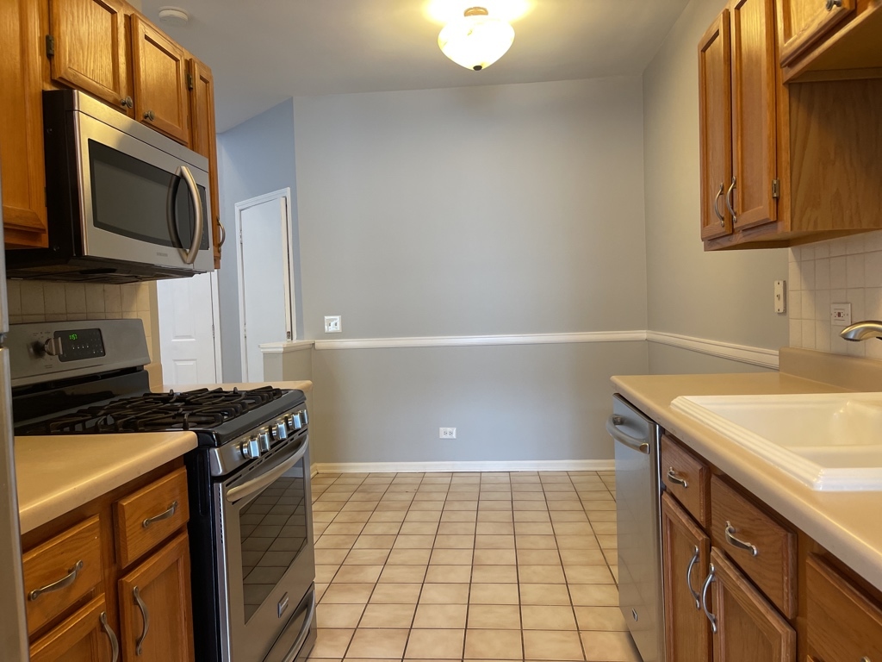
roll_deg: +2.0
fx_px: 662
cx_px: 441
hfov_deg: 67.3
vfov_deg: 53.1
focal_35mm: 26
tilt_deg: -2.5
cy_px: 331
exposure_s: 1/60
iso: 160
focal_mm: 5.1
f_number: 1.6
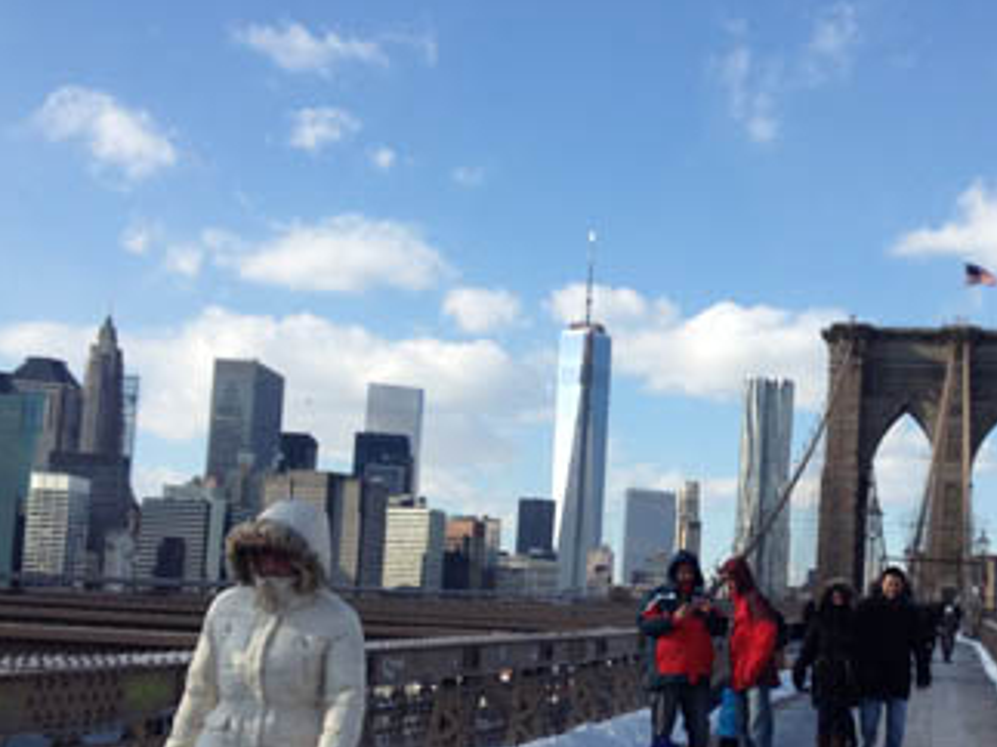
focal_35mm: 65
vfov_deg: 22.4
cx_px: 747
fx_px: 1871
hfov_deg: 29.4
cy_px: 540
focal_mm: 4.28
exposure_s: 1/1905
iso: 50
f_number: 2.4
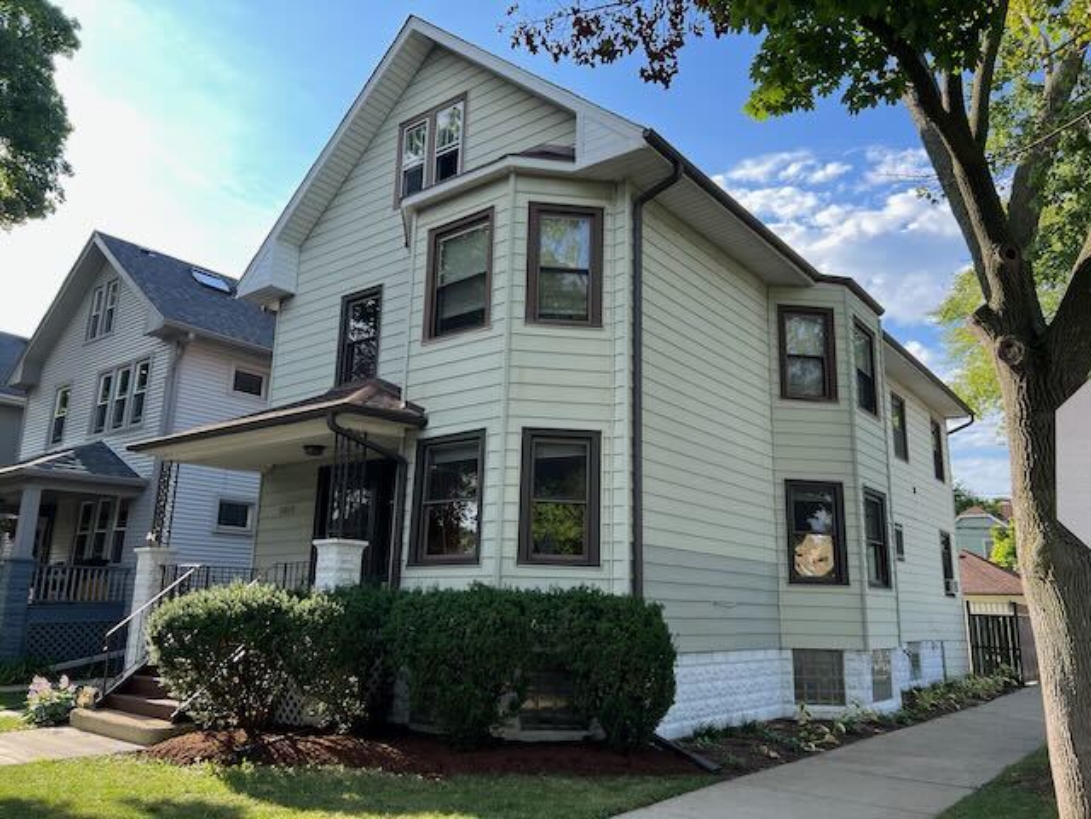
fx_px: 819
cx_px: 546
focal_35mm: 26
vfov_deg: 53.1
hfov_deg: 67.3
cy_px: 410
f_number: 1.5
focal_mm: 5.7
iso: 50
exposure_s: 1/924
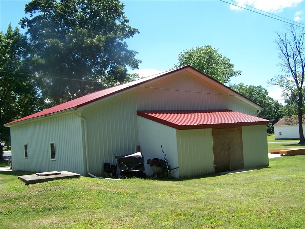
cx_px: 152
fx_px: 335
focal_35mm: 38
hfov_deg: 49.0
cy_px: 114
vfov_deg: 37.7
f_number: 2.8
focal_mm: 6.3
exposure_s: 1/750
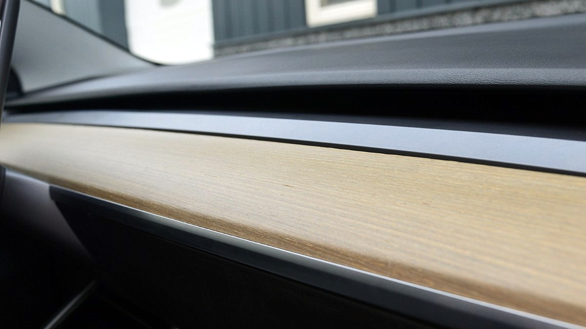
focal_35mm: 54
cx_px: 296
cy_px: 157
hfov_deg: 38.5
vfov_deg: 22.2
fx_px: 839
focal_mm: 34
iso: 560
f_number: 8
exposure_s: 1/60
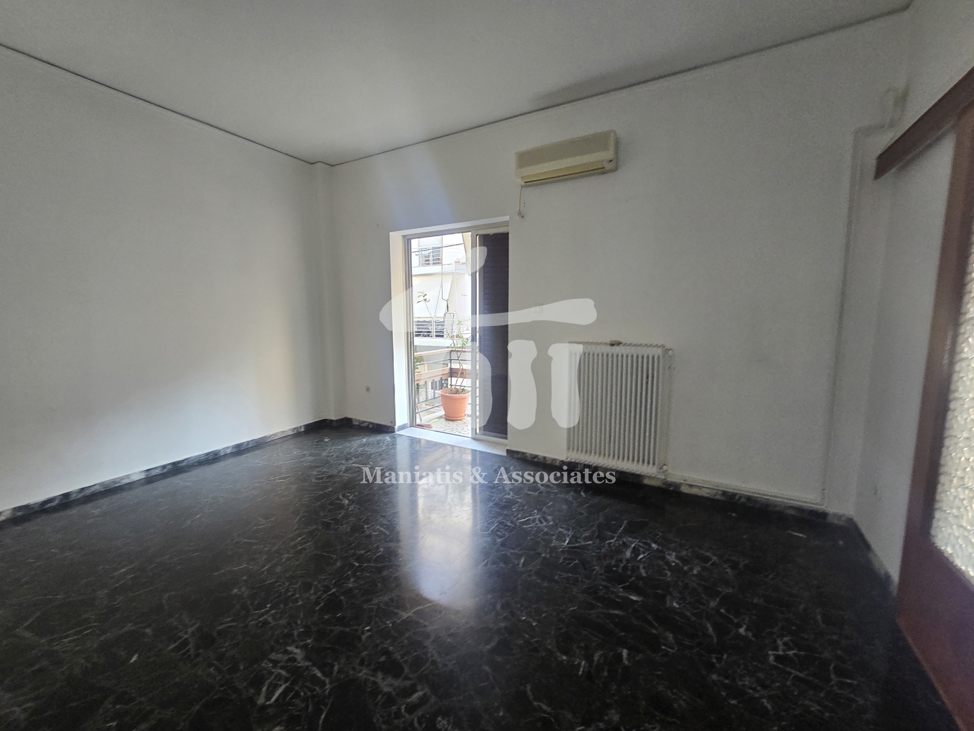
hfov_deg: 106.2
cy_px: 366
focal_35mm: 13
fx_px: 366
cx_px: 487
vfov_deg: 89.9
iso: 160
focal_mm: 2.2
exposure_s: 1/50
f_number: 2.2
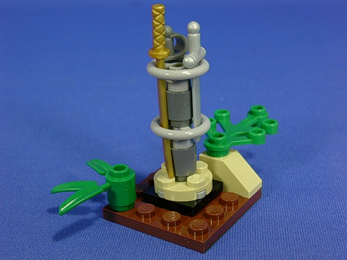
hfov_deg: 32.2
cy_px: 130
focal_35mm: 60
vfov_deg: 24.4
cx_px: 174
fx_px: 601
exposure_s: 1/21.9
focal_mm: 9
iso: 70
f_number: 3.4
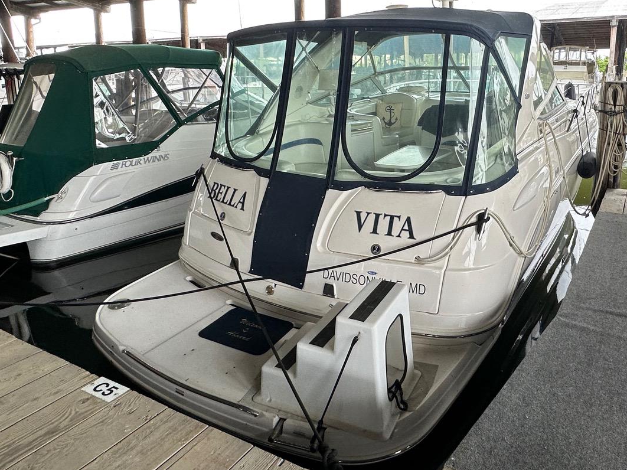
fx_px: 489
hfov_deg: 64.5
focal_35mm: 27
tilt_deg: -8.5
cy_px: 151
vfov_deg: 50.3
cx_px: 386
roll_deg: +0.5
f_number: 2.2
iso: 80
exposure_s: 1/99
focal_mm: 2.22
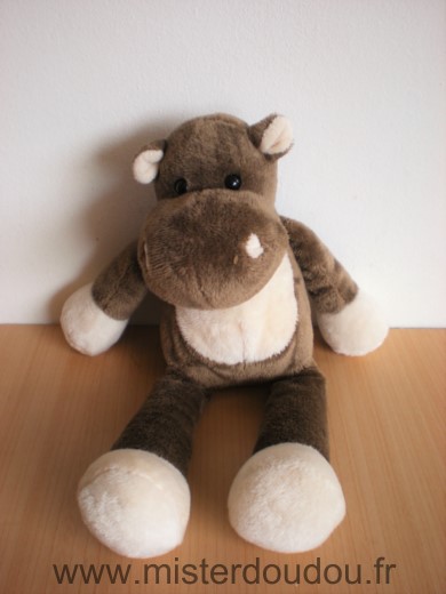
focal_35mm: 38
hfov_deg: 37.7
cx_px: 223
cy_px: 297
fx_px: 653
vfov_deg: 49.0
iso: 64
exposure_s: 1/65.2
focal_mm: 6.3
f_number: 3.1
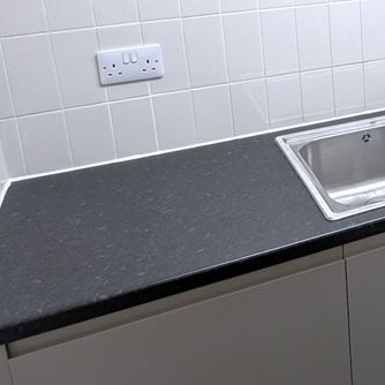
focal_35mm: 47
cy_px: 36
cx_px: 447
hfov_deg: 31.1
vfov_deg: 34.0
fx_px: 591
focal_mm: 2.35
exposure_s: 1/100
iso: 76
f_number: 2.2
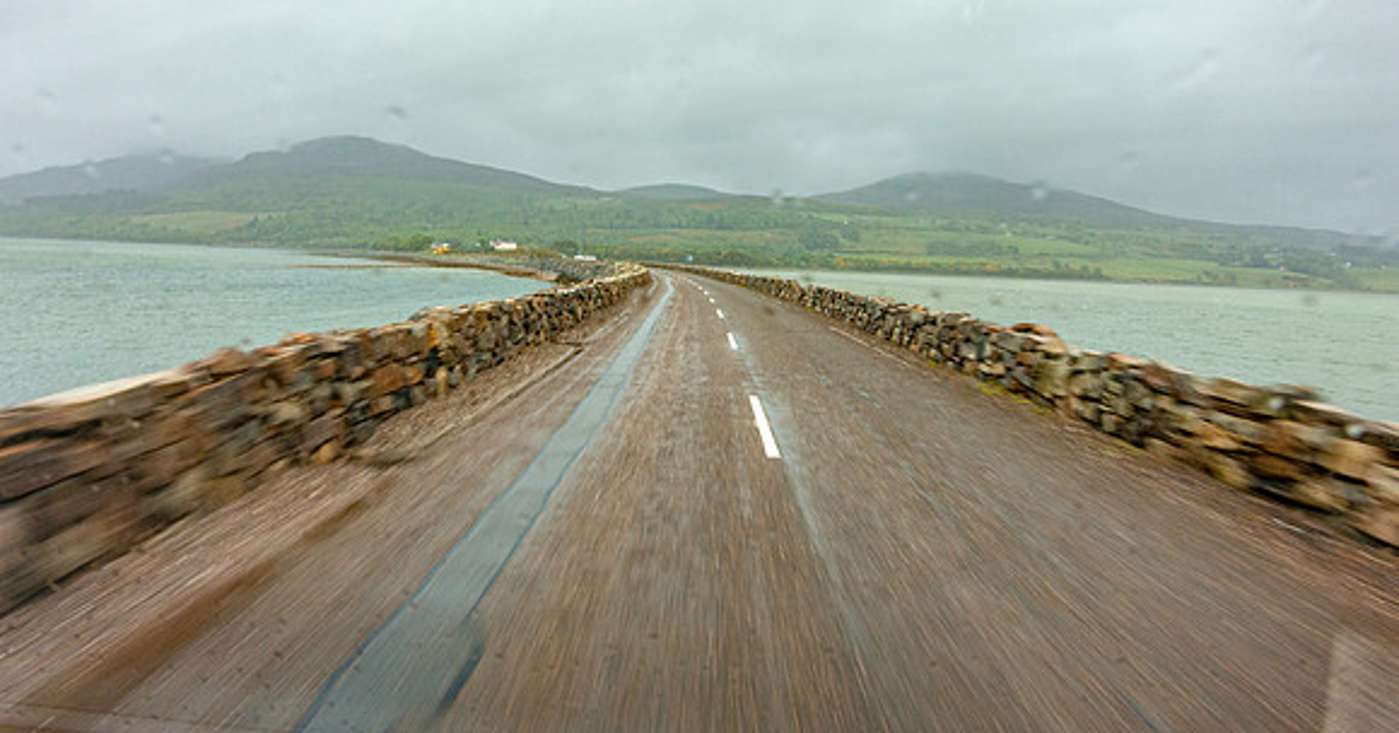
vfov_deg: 42.5
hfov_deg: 73.8
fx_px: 932
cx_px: 700
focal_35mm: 26
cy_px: 267
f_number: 8
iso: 125
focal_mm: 8.8
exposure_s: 1/60
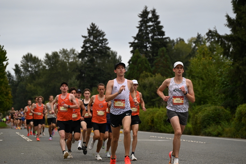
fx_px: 957
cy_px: 82
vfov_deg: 9.8
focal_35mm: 140
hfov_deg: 14.6
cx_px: 123
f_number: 6.3
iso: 450
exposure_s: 1/250
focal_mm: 140
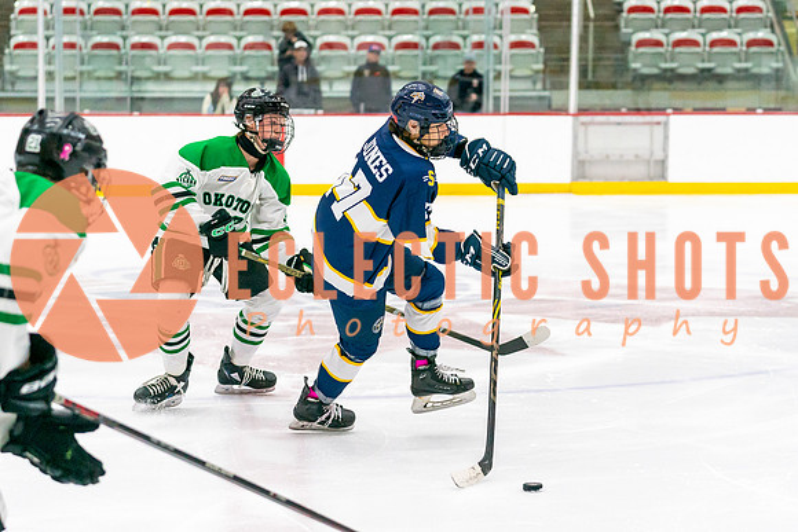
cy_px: 352
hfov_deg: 20.9
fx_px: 2159
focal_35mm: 97
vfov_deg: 14.0
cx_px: 399
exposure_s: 1/1250
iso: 3200
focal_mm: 70
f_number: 2.8
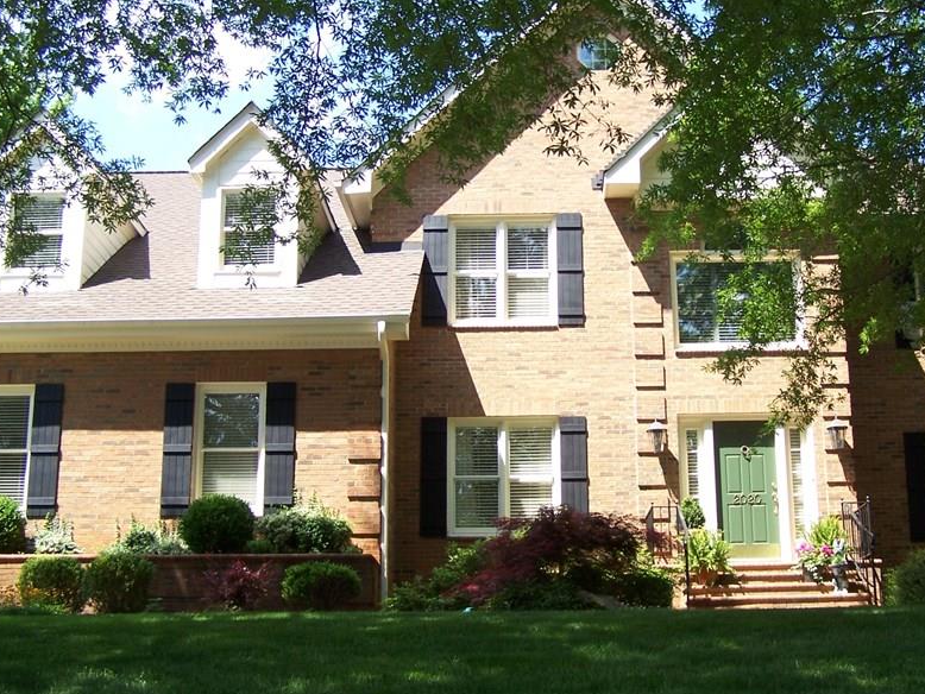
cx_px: 553
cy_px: 341
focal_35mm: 50
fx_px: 1336
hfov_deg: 38.0
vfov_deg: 29.1
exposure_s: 1/350
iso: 80
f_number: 2.8
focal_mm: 6.3
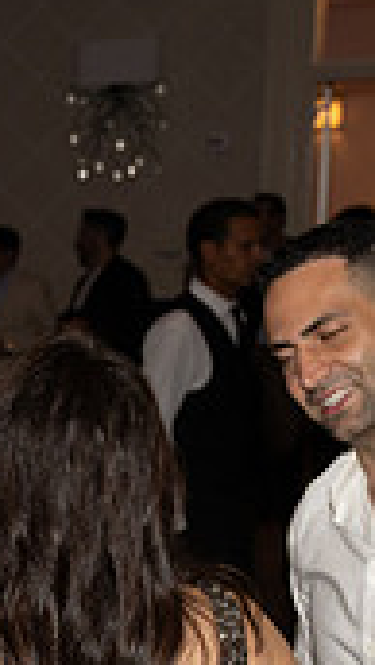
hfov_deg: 8.9
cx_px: -541
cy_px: 694
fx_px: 2152
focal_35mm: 122
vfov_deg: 17.1
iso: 800
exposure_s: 1/100
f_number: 5.6
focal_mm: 34.5
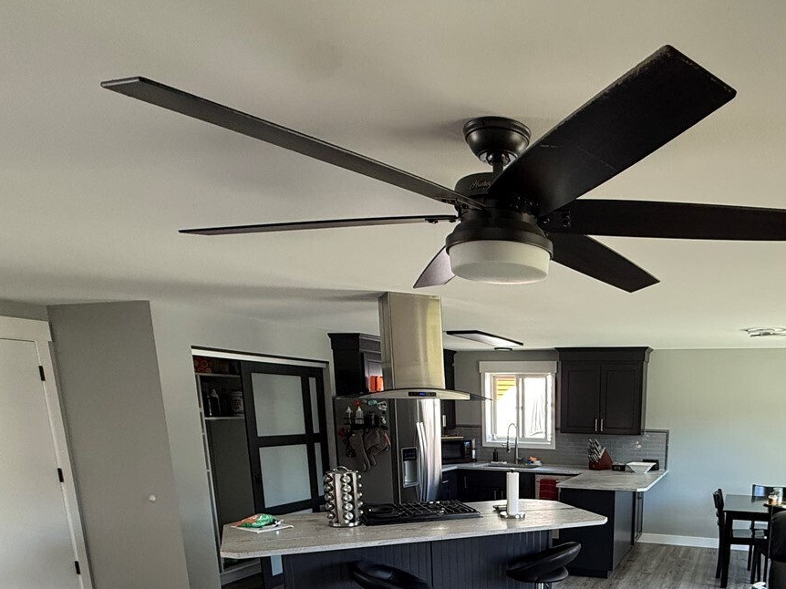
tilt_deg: -12.3
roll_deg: -0.9
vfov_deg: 47.4
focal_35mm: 26
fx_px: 590
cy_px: 536
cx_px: 579
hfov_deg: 63.8
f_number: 2.2
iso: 200
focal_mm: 2.22
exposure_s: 1/99
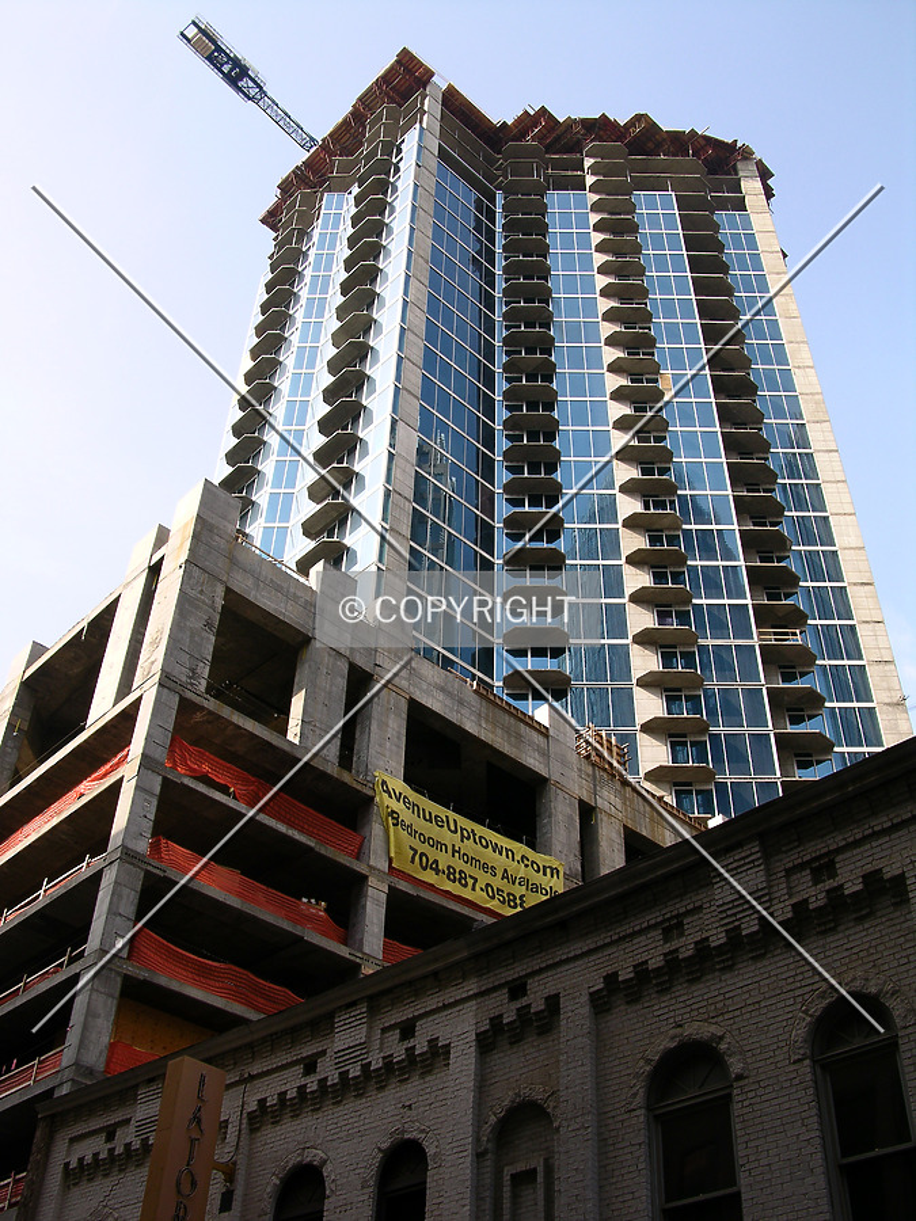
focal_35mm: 35
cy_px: 610
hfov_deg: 40.7
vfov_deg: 52.6
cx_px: 458
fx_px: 1235
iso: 50
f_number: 7.1
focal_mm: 8.9
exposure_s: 1/91.5
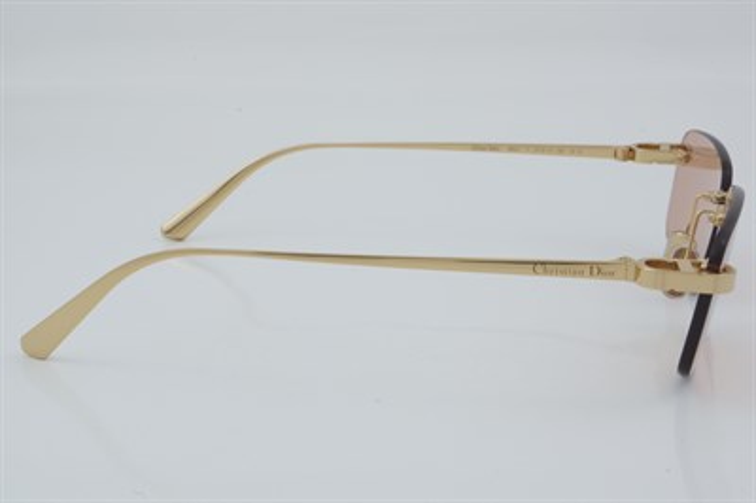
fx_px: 1574
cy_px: 252
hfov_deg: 27.0
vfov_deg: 18.2
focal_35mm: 75
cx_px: 378
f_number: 29
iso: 100
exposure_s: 1/4
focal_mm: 50
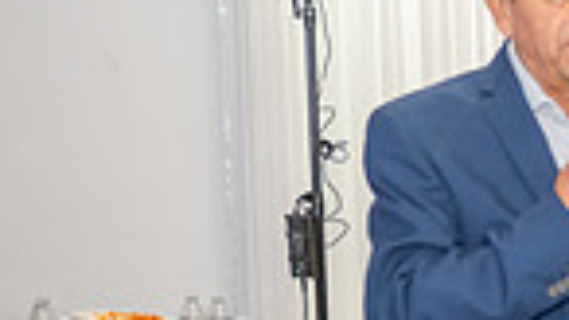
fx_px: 2006
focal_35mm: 133
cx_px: 1056
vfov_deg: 8.9
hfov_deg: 14.1
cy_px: 451
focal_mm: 32
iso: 800
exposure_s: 1/160
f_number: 3.2
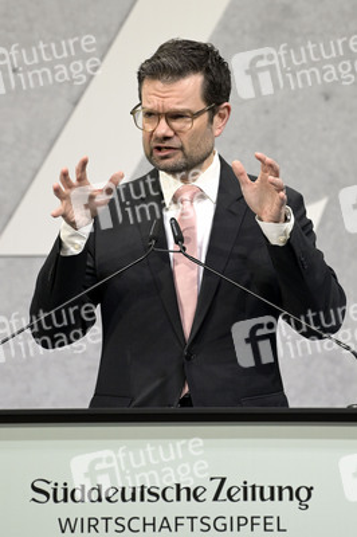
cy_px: 268
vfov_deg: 6.4
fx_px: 4768
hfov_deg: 4.3
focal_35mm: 320
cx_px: 178
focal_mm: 320
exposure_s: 1/640
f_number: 5.6
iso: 2500
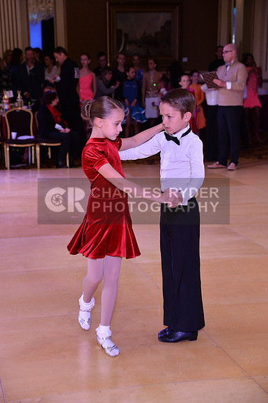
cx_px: 134
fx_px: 963
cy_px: 202
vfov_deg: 23.7
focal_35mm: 86
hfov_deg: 15.8
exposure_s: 1/250
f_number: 5.6
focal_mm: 86
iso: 1600
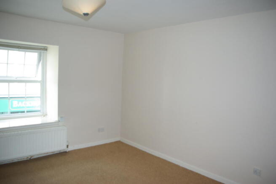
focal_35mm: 27
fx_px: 207
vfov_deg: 48.0
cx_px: 138
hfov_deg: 67.4
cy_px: 92
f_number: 3.5
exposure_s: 1/30
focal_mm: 18
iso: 100
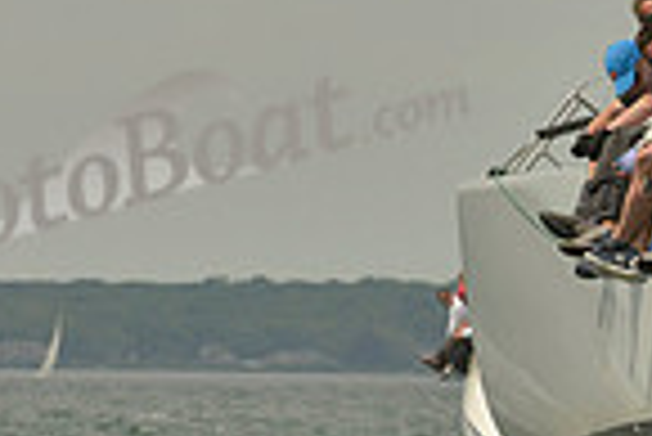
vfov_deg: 1.7
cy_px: 335
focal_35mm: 799
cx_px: 706
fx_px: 14485
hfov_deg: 2.6
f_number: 8
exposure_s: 1/1250
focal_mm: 200
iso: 280
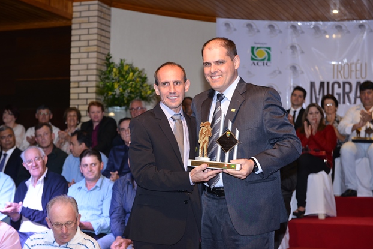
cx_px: 184
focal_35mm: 72
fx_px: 746
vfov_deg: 18.9
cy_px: 126
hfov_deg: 28.1
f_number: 4.5
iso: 1000
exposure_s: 1/125
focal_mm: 70
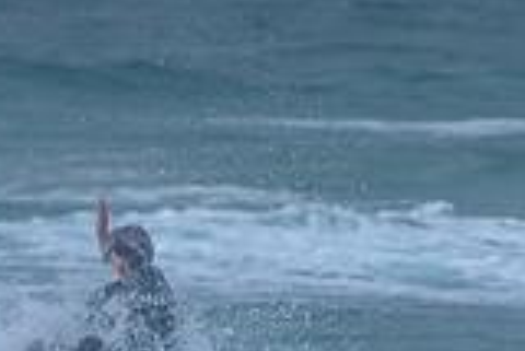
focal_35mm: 1992
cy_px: 546
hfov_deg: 1.0
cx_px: 13
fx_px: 29076
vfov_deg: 0.7
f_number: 8
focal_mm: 400
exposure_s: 1/2000
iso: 500
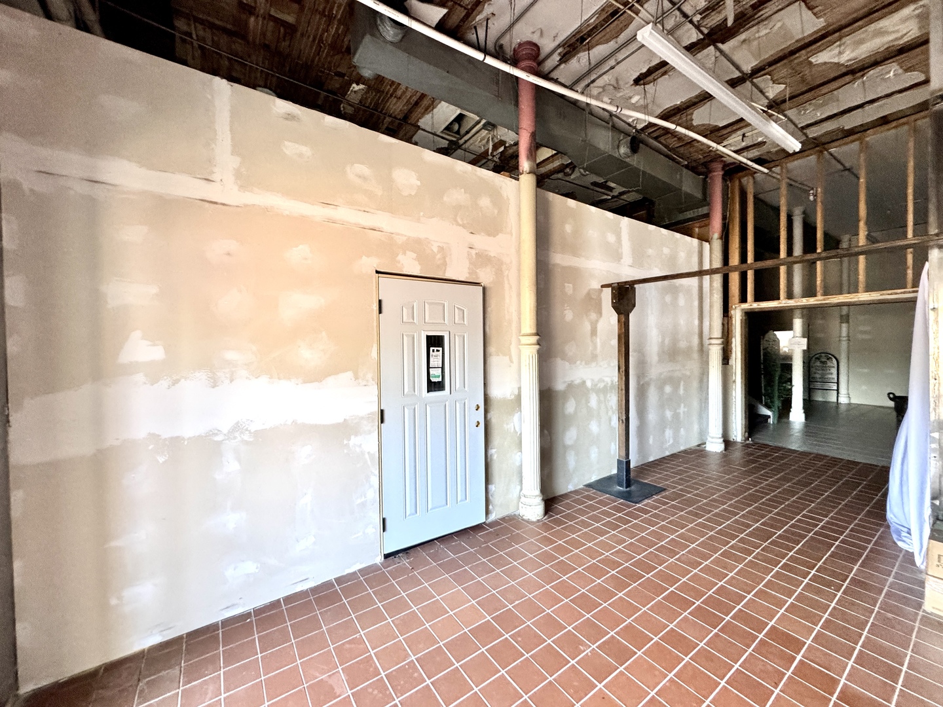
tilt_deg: -2.1
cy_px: 354
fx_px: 381
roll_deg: +0.6
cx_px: 472
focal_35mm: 14
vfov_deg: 85.7
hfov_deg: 102.1
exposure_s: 1/73
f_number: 2.2
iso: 320
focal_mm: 2.22
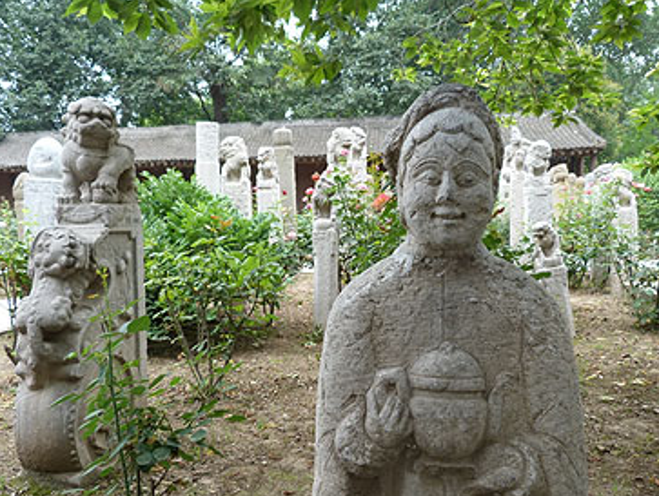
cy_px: 274
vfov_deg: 45.4
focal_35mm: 31
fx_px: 591
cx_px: 329
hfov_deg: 58.3
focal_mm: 4.5
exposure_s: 1/60
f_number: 2.8
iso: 80
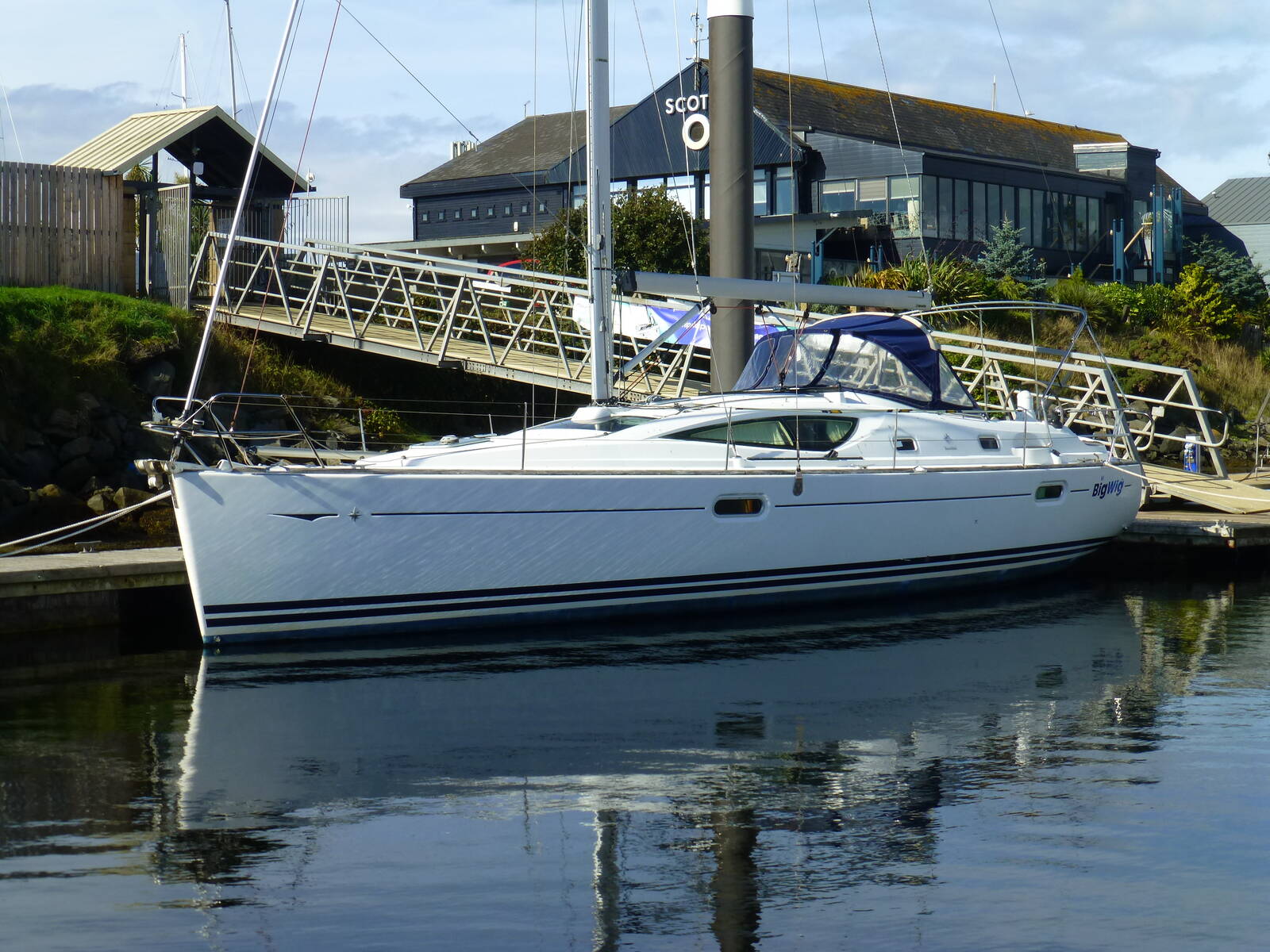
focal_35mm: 62
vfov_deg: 23.7
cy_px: 476
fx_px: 2275
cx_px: 635
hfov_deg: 31.2
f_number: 4.8
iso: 100
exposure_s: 1/640
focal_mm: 11
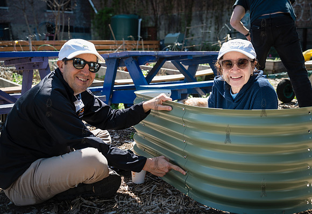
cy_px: 107
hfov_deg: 52.9
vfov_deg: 37.8
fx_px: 314
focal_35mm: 36
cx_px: 161
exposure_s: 1/320
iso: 100
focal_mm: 35
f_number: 3.5
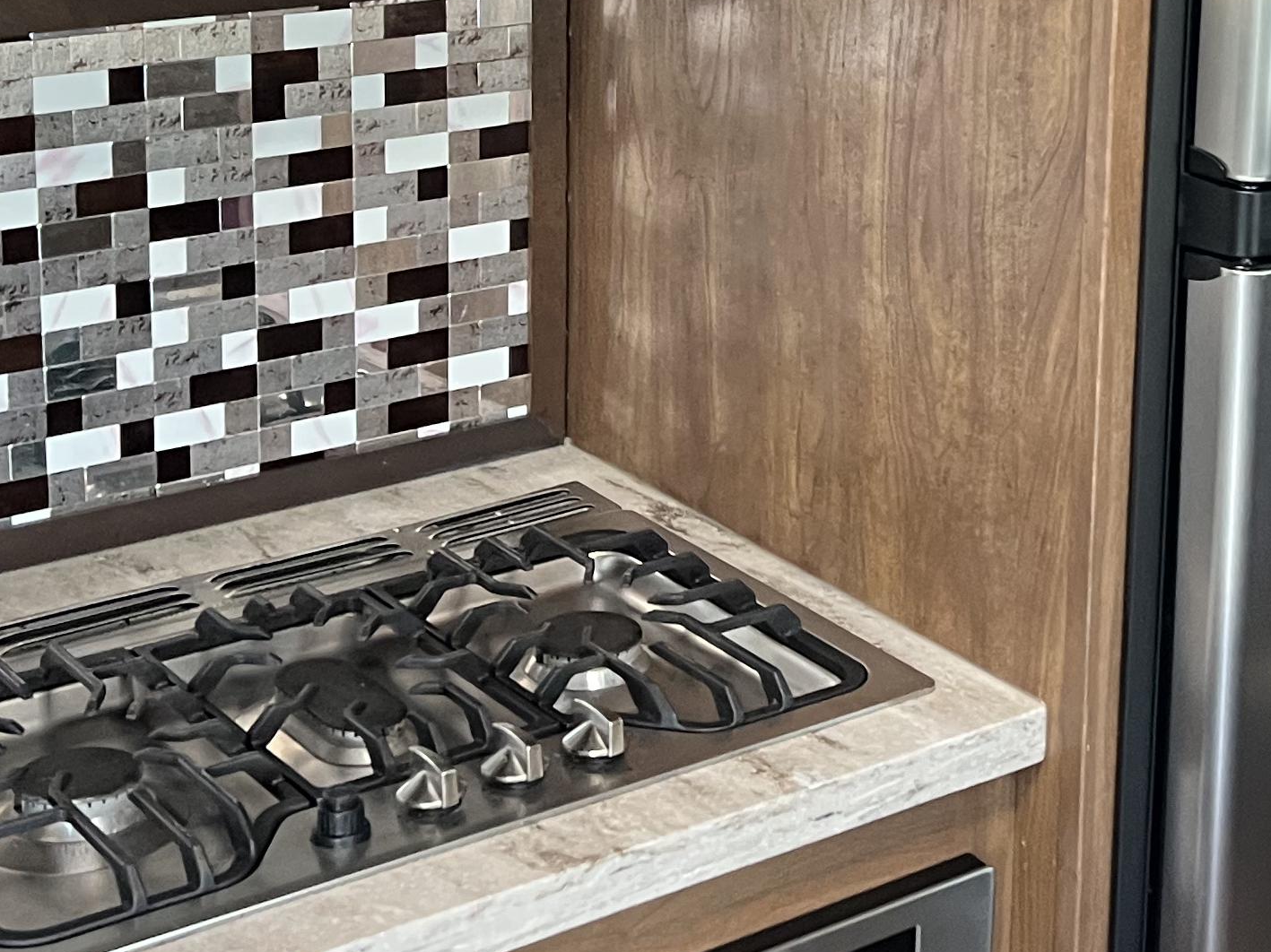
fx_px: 2716
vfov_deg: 19.3
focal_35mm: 74
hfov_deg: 25.7
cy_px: 11
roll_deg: -3.1
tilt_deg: -12.6
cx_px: 1090
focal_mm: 5.7
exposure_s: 1/60
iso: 320
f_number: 1.5
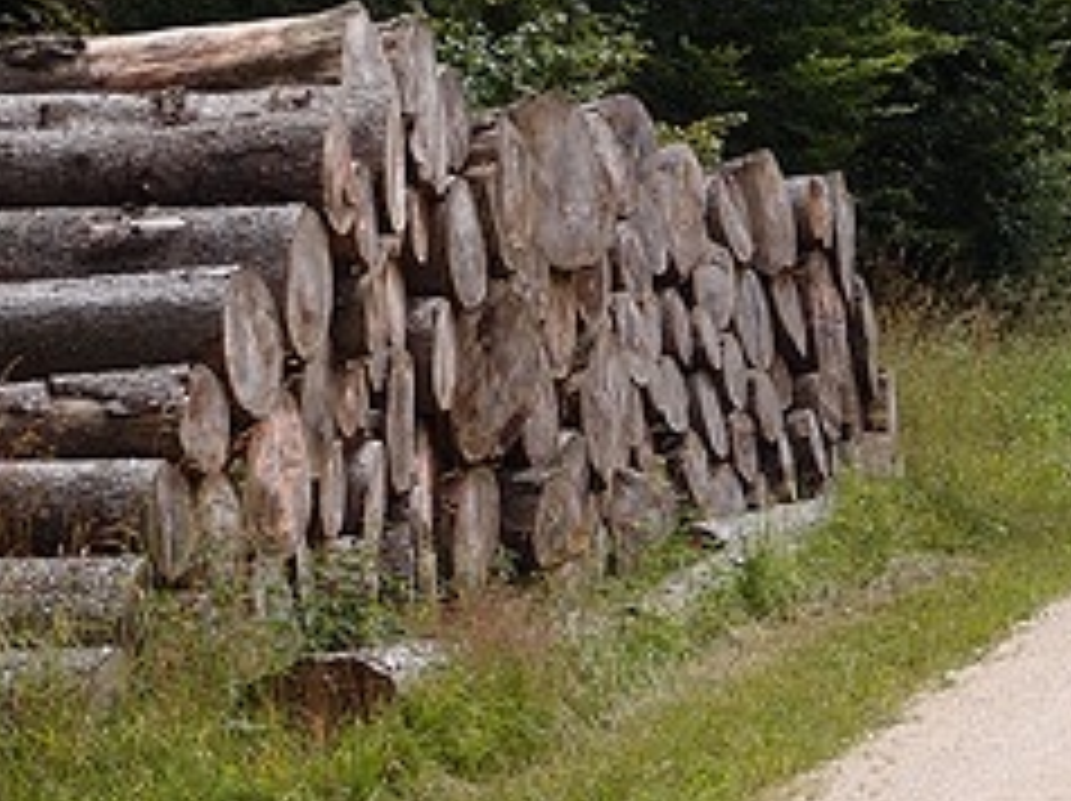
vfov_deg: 7.0
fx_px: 6553
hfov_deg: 9.2
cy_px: 212
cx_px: 1332
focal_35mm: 212
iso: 100
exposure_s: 1/1000
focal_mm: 18.15
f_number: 2.5
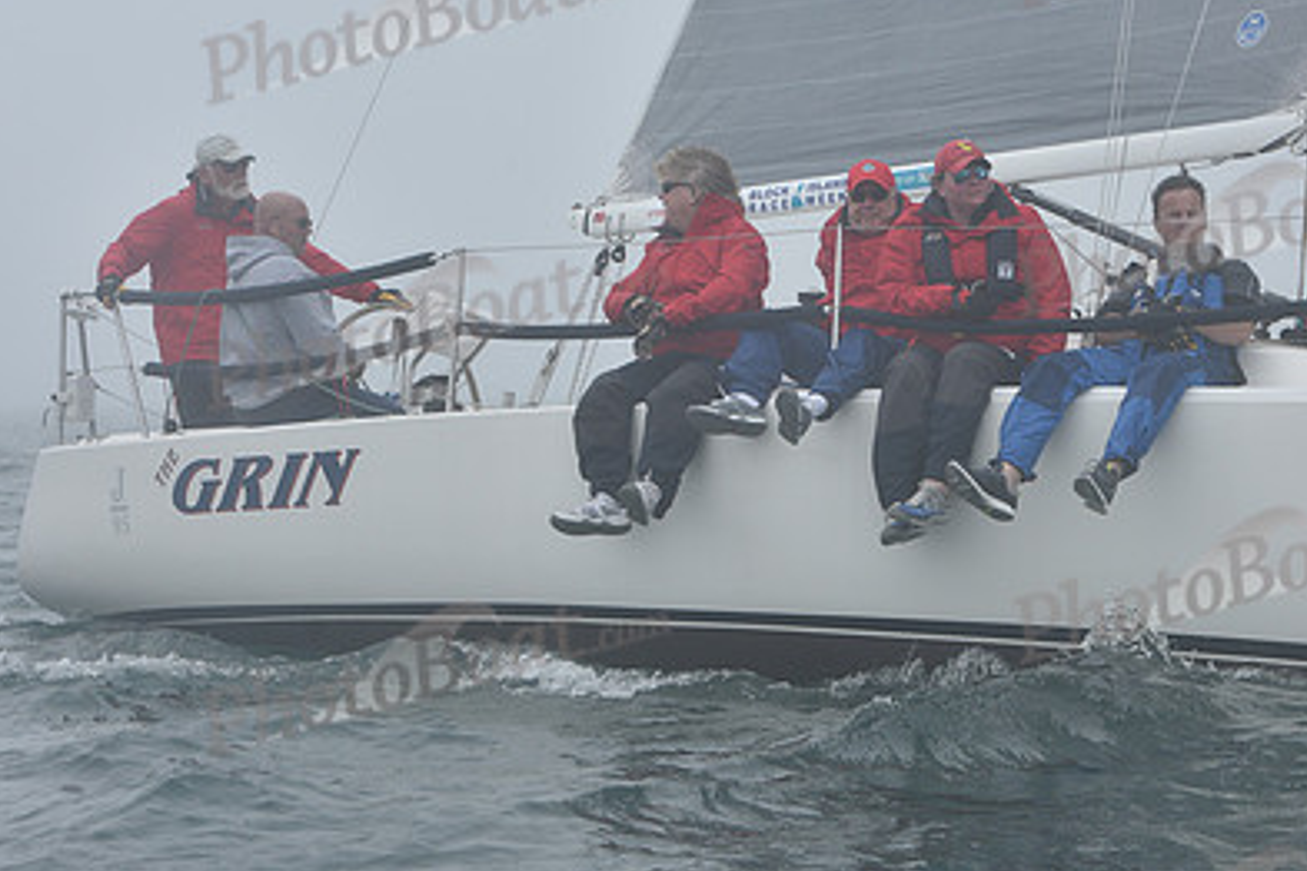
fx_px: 4610
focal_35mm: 127
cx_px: 845
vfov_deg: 10.8
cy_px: 450
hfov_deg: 16.1
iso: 250
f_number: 7.1
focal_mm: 86
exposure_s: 1/800
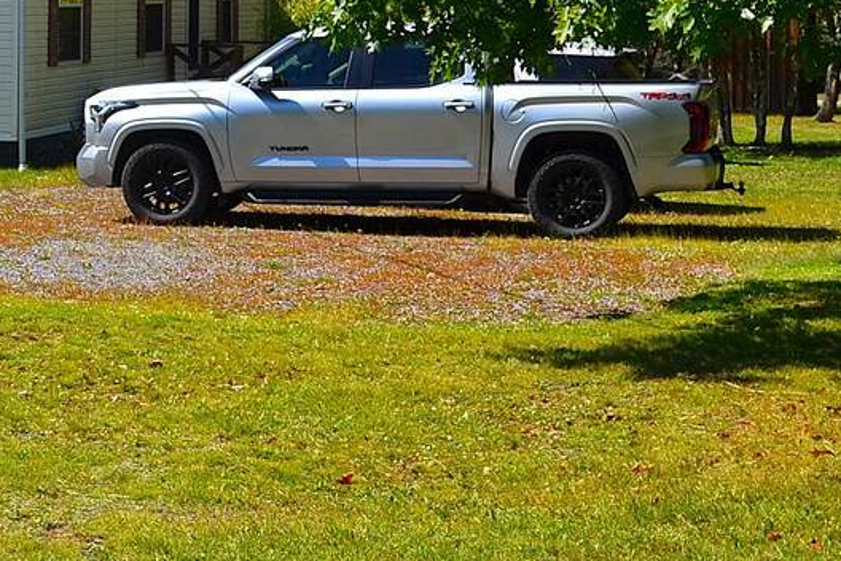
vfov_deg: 12.3
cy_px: -108
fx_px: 2546
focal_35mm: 109
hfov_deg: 18.1
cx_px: -56
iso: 100
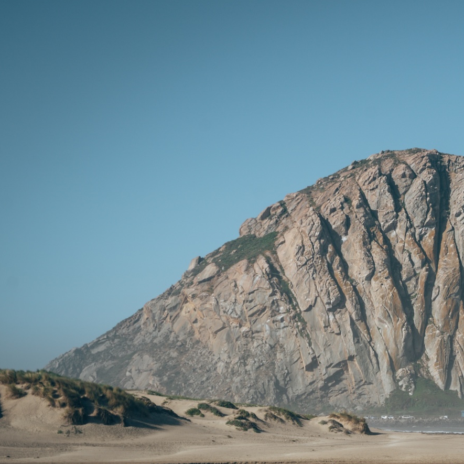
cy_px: 323
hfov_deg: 17.5
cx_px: 513
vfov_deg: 18.0
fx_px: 1456
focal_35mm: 96
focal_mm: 50
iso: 160
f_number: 7.1
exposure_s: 1/1000
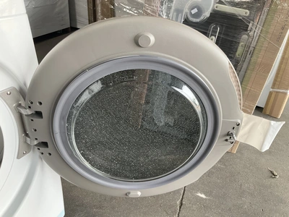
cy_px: 108
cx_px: 144
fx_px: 242
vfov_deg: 48.2
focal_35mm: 29
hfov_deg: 61.7
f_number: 1.8
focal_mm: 3
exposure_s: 1/122
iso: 50
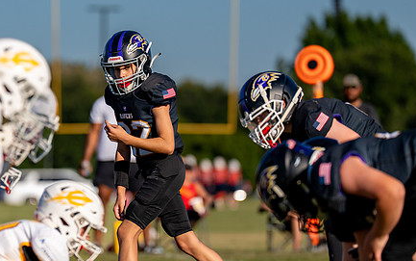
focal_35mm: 426
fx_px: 4832
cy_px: 127
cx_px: 145
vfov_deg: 3.1
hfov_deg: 4.9
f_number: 2.8
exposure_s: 1/4000
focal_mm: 200
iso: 160
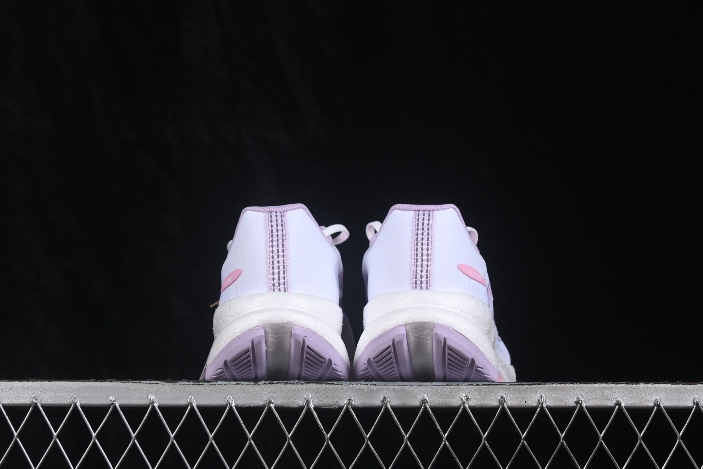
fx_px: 1465
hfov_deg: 27.0
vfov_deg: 18.2
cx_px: 352
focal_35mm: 75
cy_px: 234
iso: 160
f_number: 8
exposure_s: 1/80
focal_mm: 50
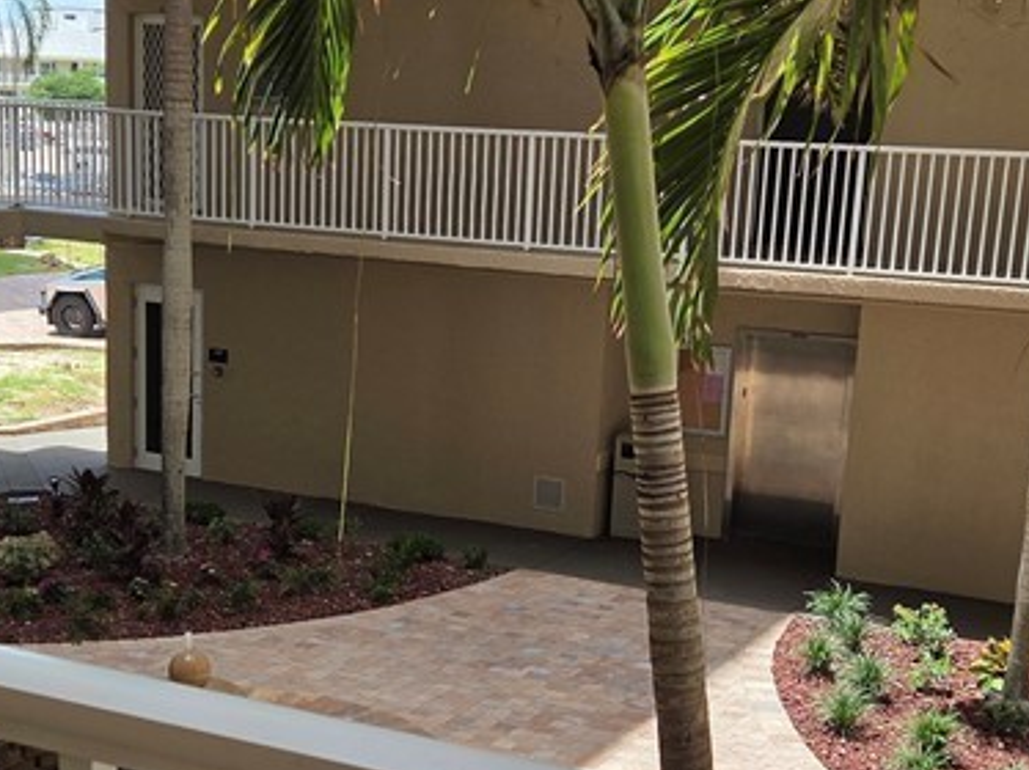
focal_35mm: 63
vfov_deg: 23.1
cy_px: 525
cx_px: 402
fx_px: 1872
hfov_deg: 30.6
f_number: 1.8
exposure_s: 1/3291
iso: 80
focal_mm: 5.4
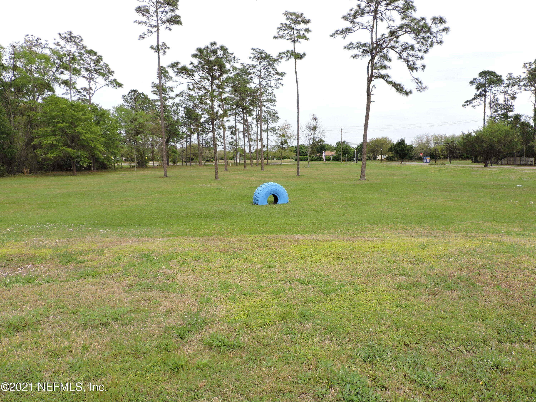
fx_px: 372
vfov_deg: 56.8
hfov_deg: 71.6
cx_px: 268
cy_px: 201
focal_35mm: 24
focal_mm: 4.3
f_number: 3.3
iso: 100
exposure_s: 1/500
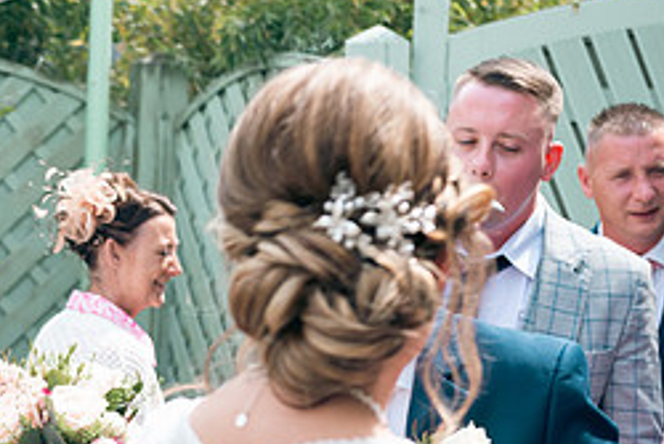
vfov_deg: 10.5
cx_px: -48
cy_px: 392
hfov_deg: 15.4
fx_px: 2399
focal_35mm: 130
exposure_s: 1/200
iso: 100
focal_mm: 56
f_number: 5
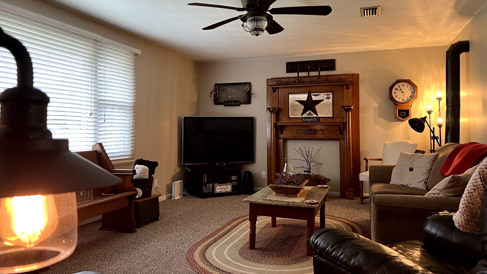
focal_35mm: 29
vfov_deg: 40.1
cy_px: 116
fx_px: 375
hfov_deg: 66.1
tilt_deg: +2.5
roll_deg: -0.1
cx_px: 240
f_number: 1.5
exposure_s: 1/60
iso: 100
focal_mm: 5.7
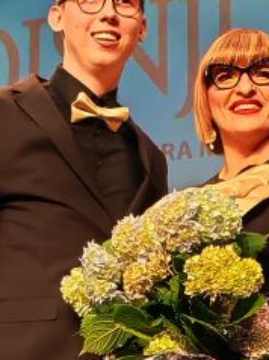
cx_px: 119
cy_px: 372
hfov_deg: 14.1
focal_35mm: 105
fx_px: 1090
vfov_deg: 18.2
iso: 200
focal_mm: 1.96
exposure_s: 1/33
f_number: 2.2
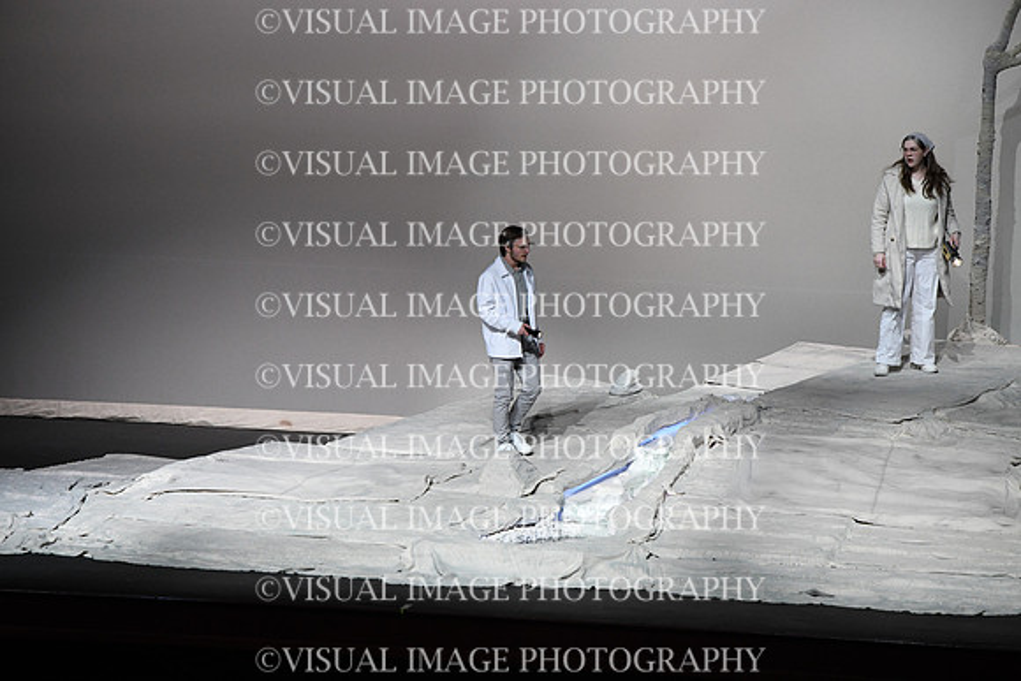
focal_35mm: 200
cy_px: 340
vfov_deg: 6.9
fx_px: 5673
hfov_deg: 10.3
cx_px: 510
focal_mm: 200
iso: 5000
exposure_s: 1/320
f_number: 4
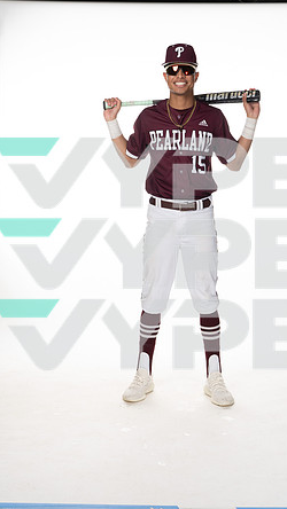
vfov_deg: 39.9
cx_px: 162
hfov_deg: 23.1
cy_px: 254
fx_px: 703
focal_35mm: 52
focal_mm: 49
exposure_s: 1/250
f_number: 6.3
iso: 400
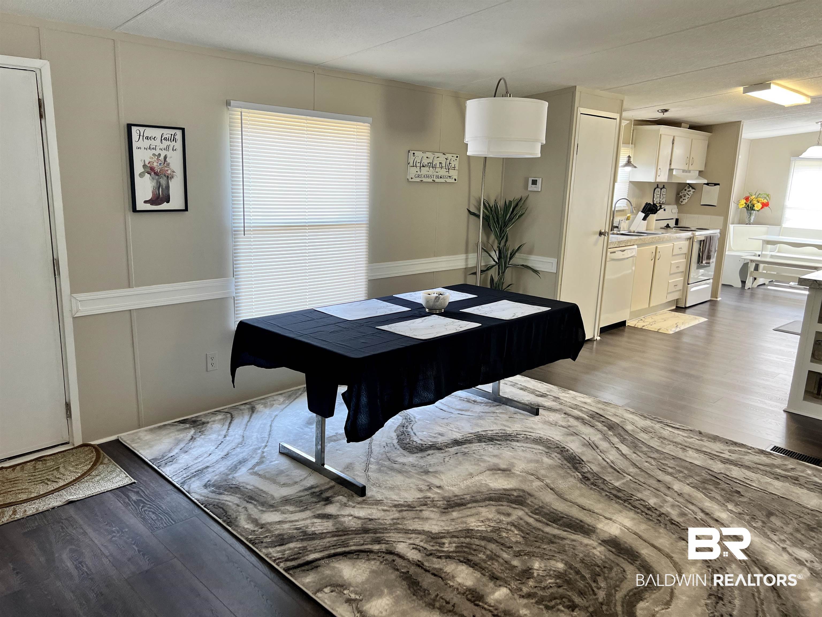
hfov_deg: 67.3
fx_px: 617
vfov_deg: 53.1
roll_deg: -1.9
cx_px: 411
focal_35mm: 26
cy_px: 308
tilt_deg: -13.2
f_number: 1.5
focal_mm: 5.7
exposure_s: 1/120
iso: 100
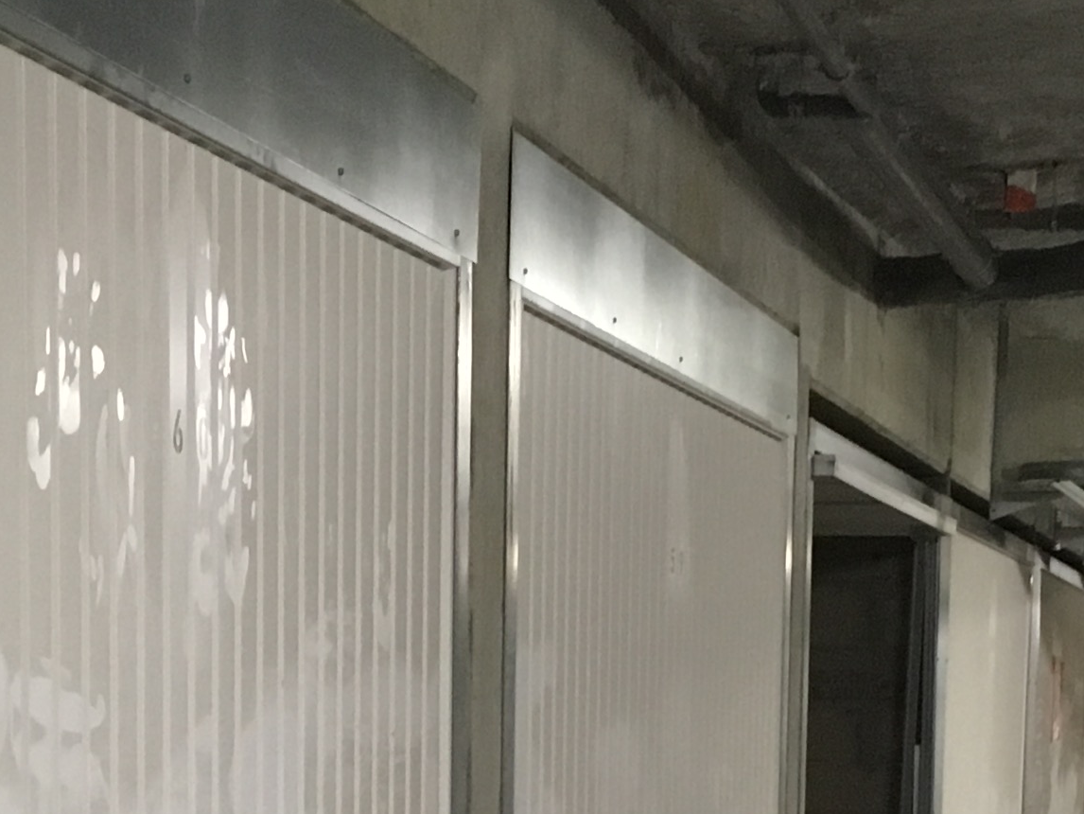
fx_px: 3195
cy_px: 1123
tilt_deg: -8.1
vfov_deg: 13.8
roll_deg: +0.1
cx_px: 375
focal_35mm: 102
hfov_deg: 19.2
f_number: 2.2
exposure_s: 1/33
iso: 250
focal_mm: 4.15
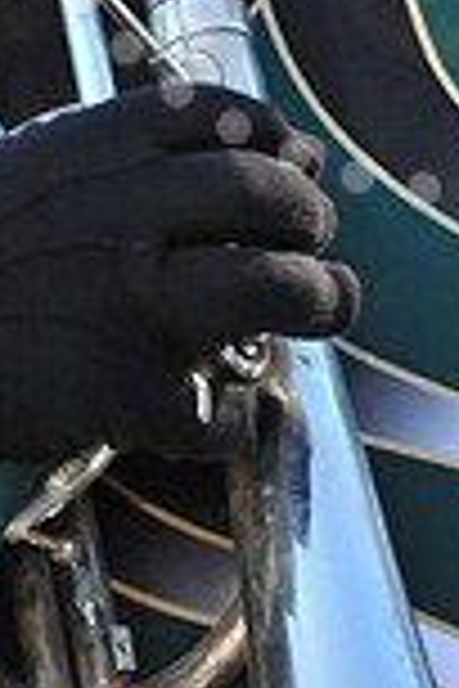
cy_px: -342
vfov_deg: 3.6
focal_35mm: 568
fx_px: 10862
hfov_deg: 2.4
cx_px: 490
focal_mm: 150
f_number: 5.6
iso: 4000
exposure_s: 1/125
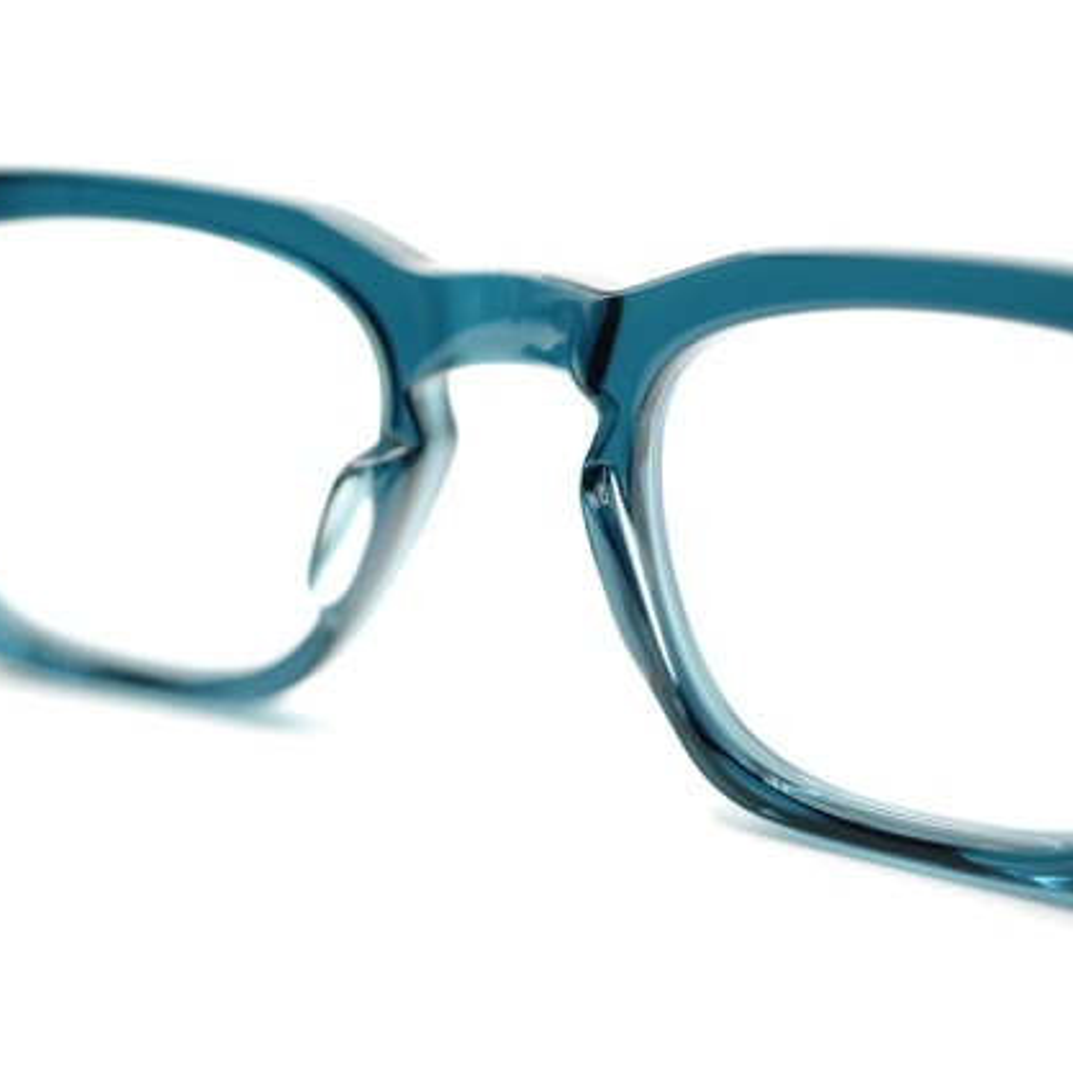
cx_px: 418
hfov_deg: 26.4
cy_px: 542
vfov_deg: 26.5
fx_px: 2280
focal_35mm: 65
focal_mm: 50
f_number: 2.8
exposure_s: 1/50
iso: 250
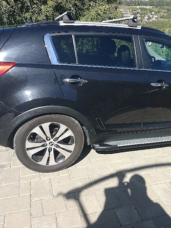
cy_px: 115
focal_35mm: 31
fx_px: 204
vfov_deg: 58.3
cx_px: 119
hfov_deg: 44.5
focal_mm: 6.57
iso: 101
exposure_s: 1/909
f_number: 1.6
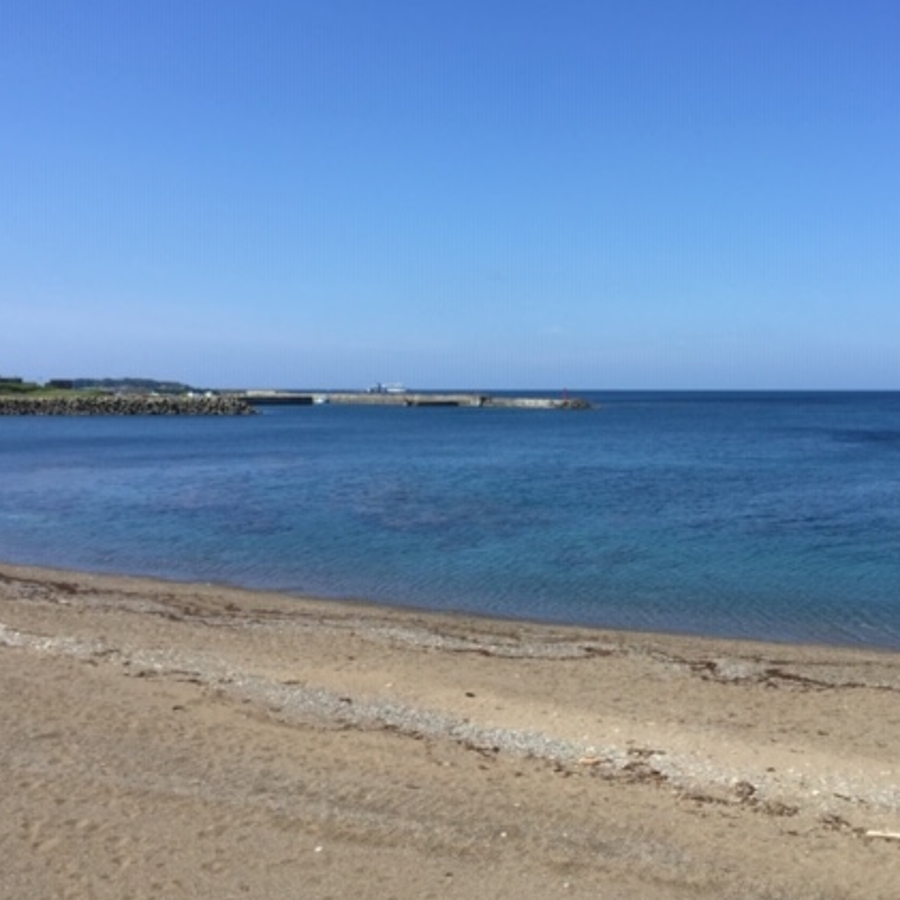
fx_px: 1147
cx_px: 620
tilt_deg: -3.1
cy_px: 485
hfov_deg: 42.1
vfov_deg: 42.8
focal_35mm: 39
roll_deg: -0.9
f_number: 2.2
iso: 32
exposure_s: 1/2083
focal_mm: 4.15
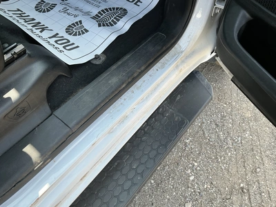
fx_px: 223
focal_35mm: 28
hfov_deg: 63.4
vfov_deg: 49.7
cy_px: 104
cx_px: 138
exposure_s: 1/148
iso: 20
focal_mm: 3
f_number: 1.8
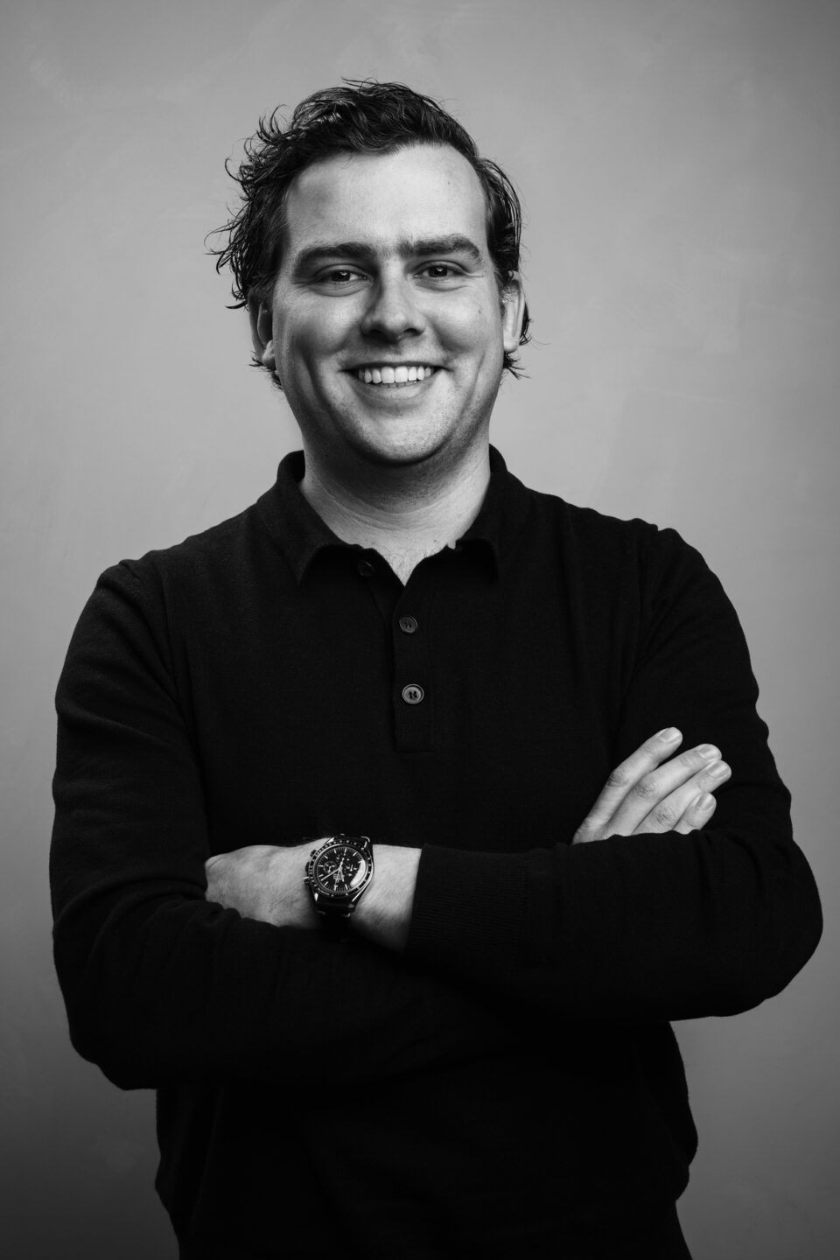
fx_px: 1750
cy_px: 630
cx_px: 420
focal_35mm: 50
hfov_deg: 27.0
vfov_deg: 39.6
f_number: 11
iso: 200
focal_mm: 50
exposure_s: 1/160
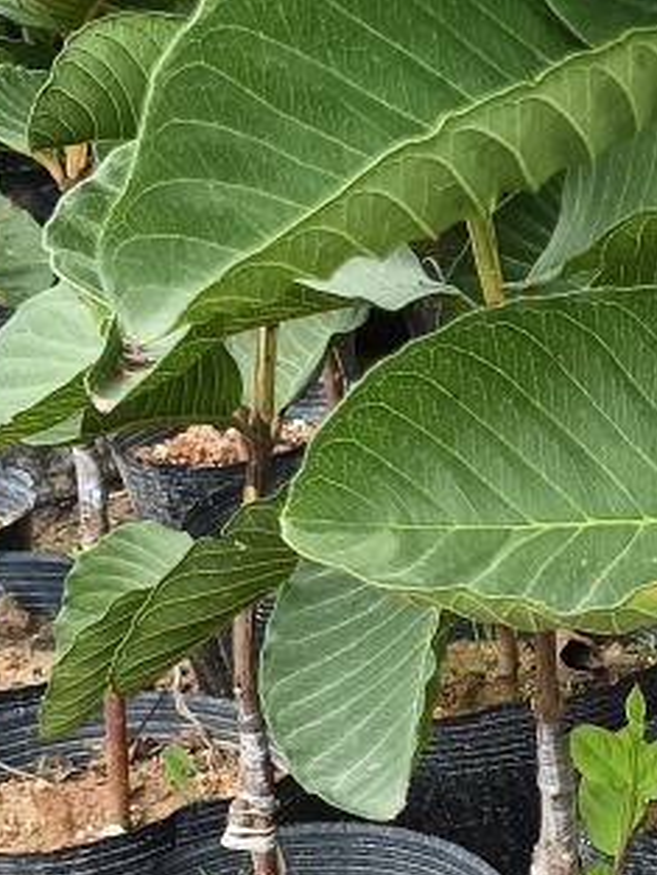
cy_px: 684
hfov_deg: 15.3
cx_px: 858
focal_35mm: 92
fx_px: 2327
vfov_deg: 21.1
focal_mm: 3.61
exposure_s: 1/141
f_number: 1.8
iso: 50
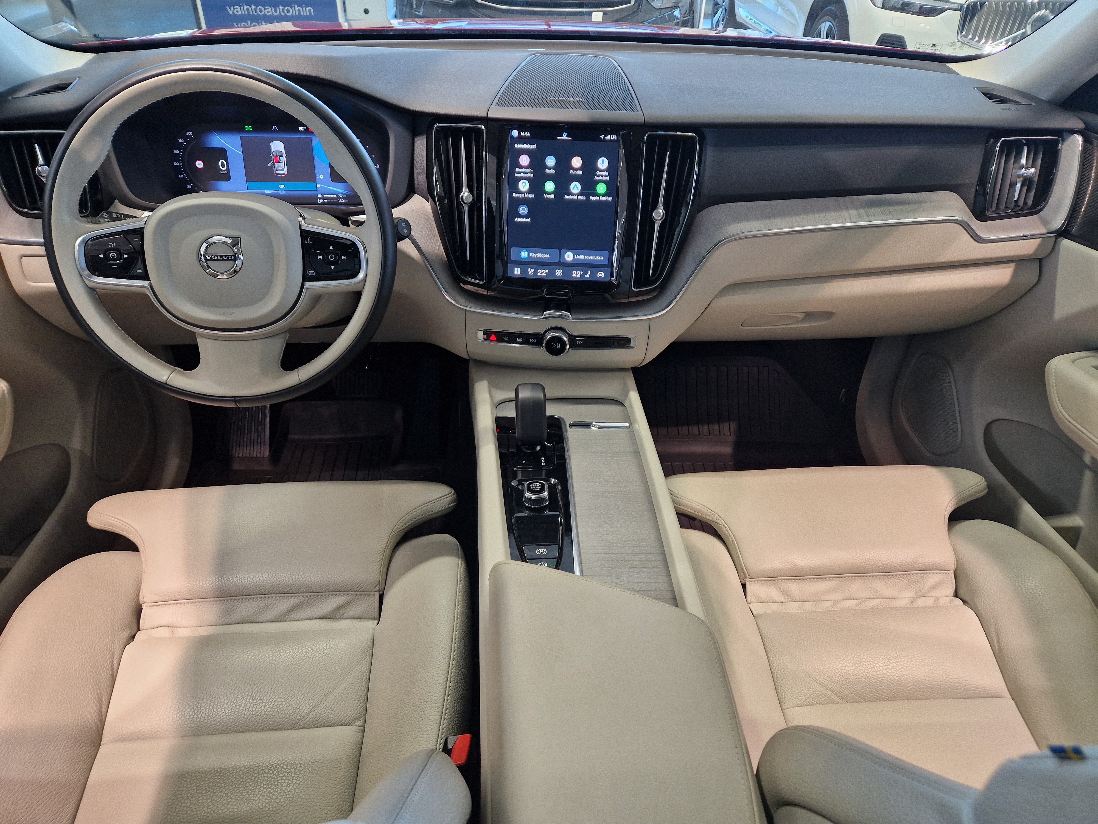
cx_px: 549
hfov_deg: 73.9
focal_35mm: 23
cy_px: 412
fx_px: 730
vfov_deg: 58.9
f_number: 1.8
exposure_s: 1/100
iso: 125
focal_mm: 5.4
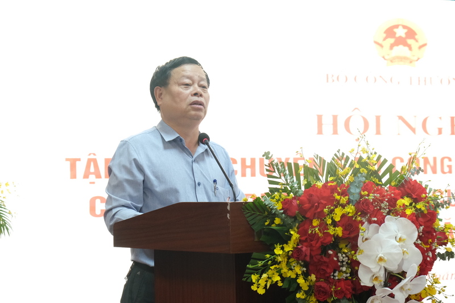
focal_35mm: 83
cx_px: 228
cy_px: 152
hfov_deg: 24.5
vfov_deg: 16.4
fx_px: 1049
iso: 2500
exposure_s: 1/100
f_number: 5
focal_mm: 55
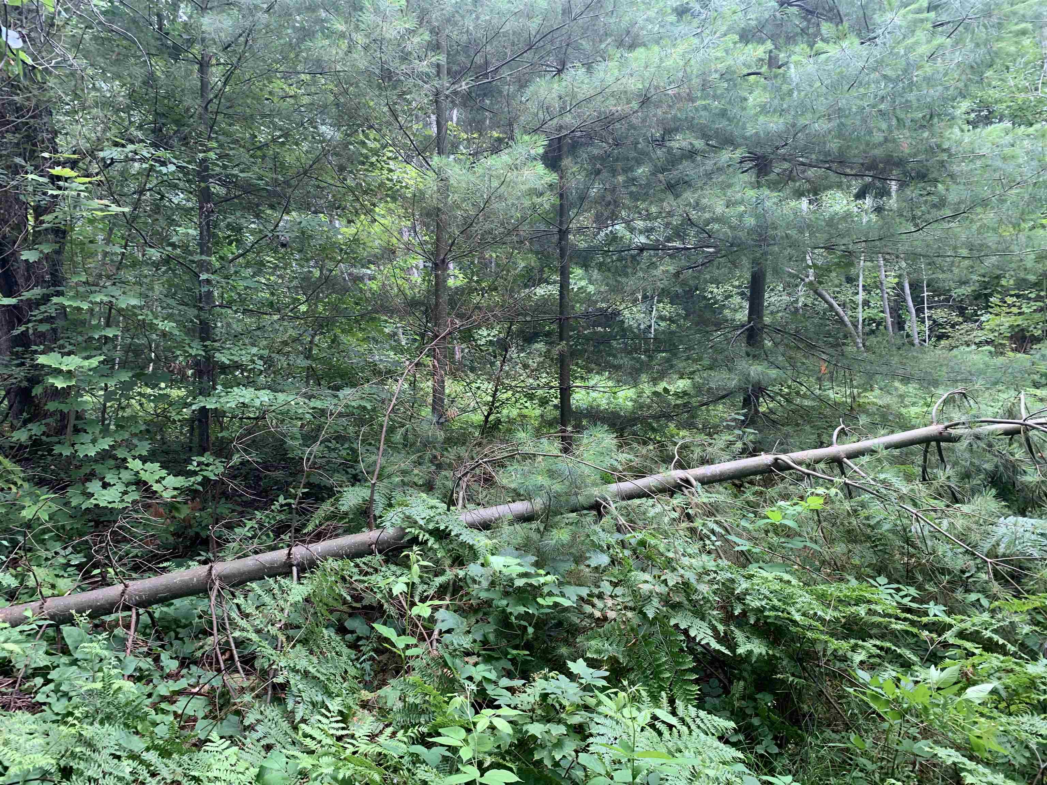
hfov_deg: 67.3
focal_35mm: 26
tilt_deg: -5.8
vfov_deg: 53.1
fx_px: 786
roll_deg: +1.3
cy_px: 392
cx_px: 524
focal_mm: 4.25
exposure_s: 1/121
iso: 50
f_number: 1.8
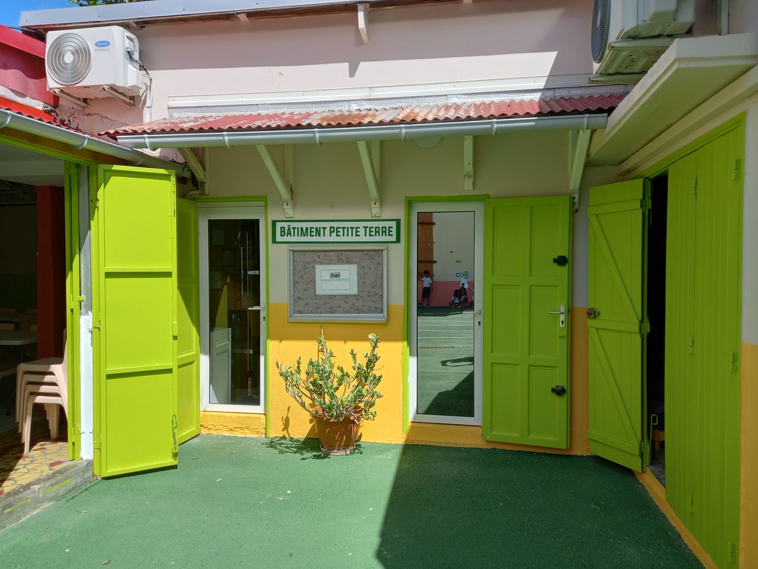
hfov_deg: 69.4
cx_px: 379
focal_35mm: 25
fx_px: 547
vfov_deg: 54.9
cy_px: 284
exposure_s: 1/724
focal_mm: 4.6
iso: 25
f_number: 2
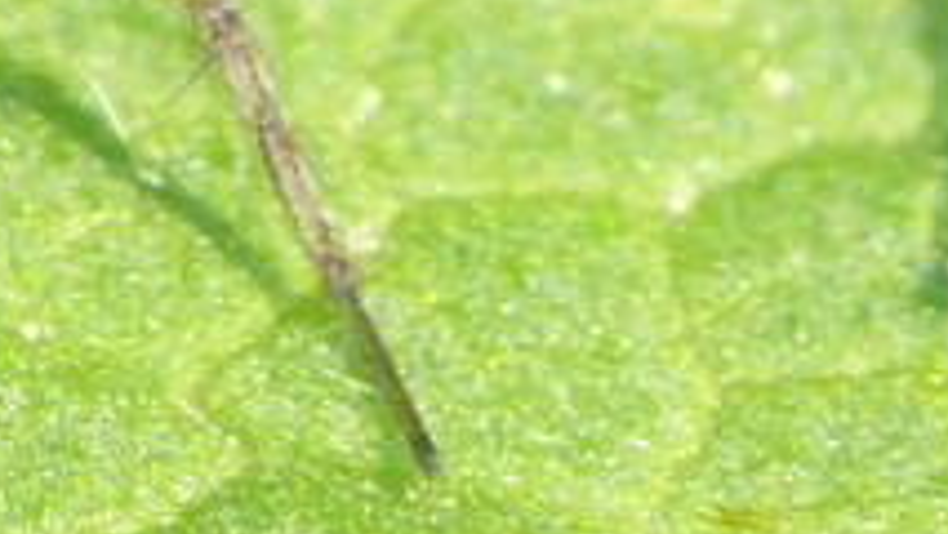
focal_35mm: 1832
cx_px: -372
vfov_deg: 0.7
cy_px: -734
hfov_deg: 1.2
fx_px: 46069
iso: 100
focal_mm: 88.8
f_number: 8
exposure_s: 1/200
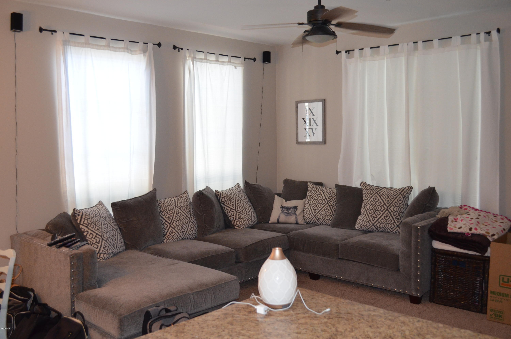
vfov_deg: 39.8
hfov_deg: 57.3
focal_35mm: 33
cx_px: 256
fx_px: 467
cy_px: 170
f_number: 4
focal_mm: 22
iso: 1600
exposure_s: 1/60
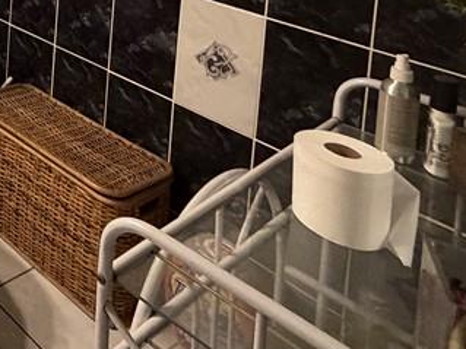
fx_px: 606
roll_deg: -1.3
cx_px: -150
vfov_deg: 25.5
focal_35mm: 45
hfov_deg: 31.6
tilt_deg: -4.3
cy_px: -153
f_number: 2.2
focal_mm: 2.22
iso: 500
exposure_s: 1/60
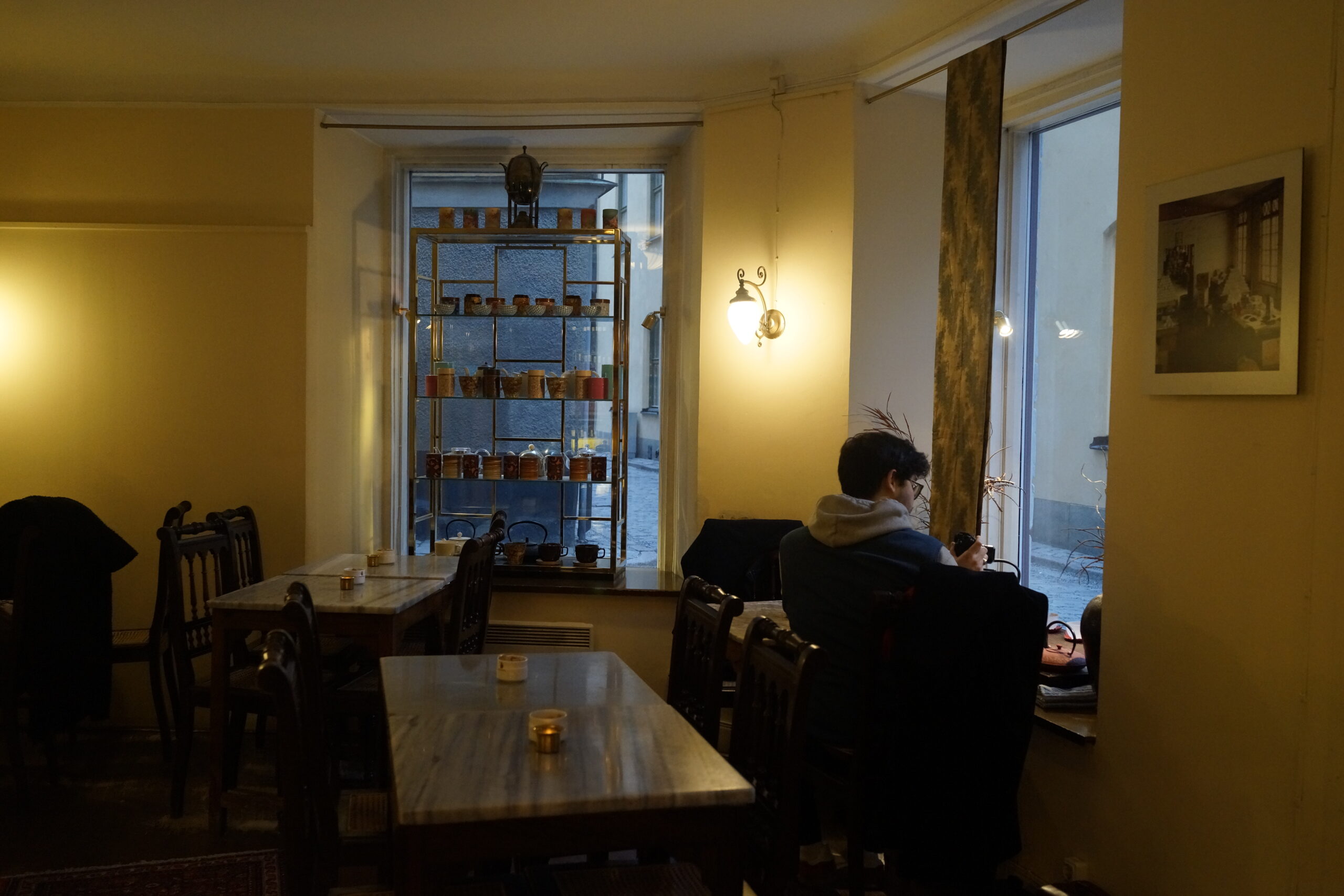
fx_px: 1307
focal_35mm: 35
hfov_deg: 54.4
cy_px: 448
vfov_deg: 37.9
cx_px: 672
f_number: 4.5
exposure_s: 1/80
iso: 3200
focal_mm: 35
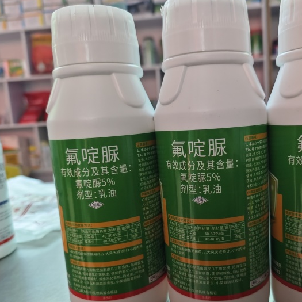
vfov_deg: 52.4
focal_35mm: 31
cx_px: 188
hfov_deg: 52.0
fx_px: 306
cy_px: 166
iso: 562
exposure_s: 1/100
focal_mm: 5.5
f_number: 1.75
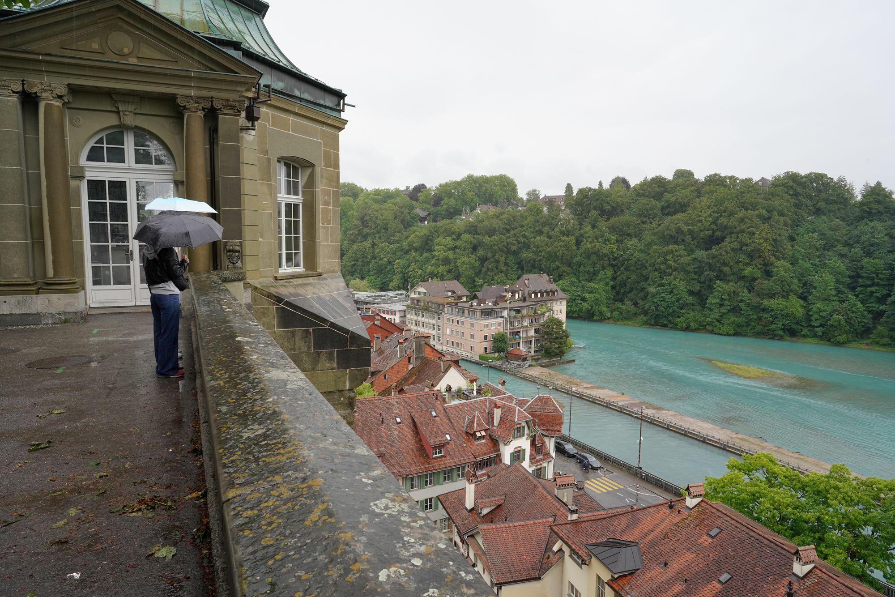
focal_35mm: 24
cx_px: 448
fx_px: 597
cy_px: 298
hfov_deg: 73.7
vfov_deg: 53.1
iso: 800
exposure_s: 1/100
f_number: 11
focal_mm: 24
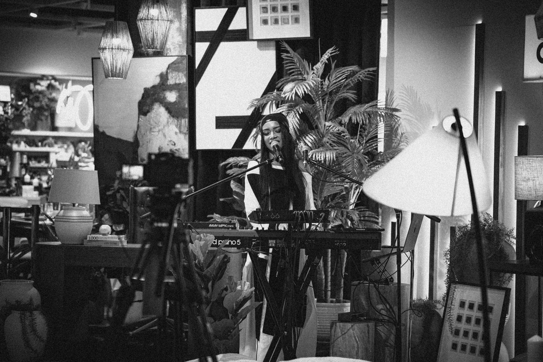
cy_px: 181
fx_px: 1584
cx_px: 272
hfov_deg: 19.5
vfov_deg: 13.0
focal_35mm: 105
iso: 800
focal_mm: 70
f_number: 2.8
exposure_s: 1/200
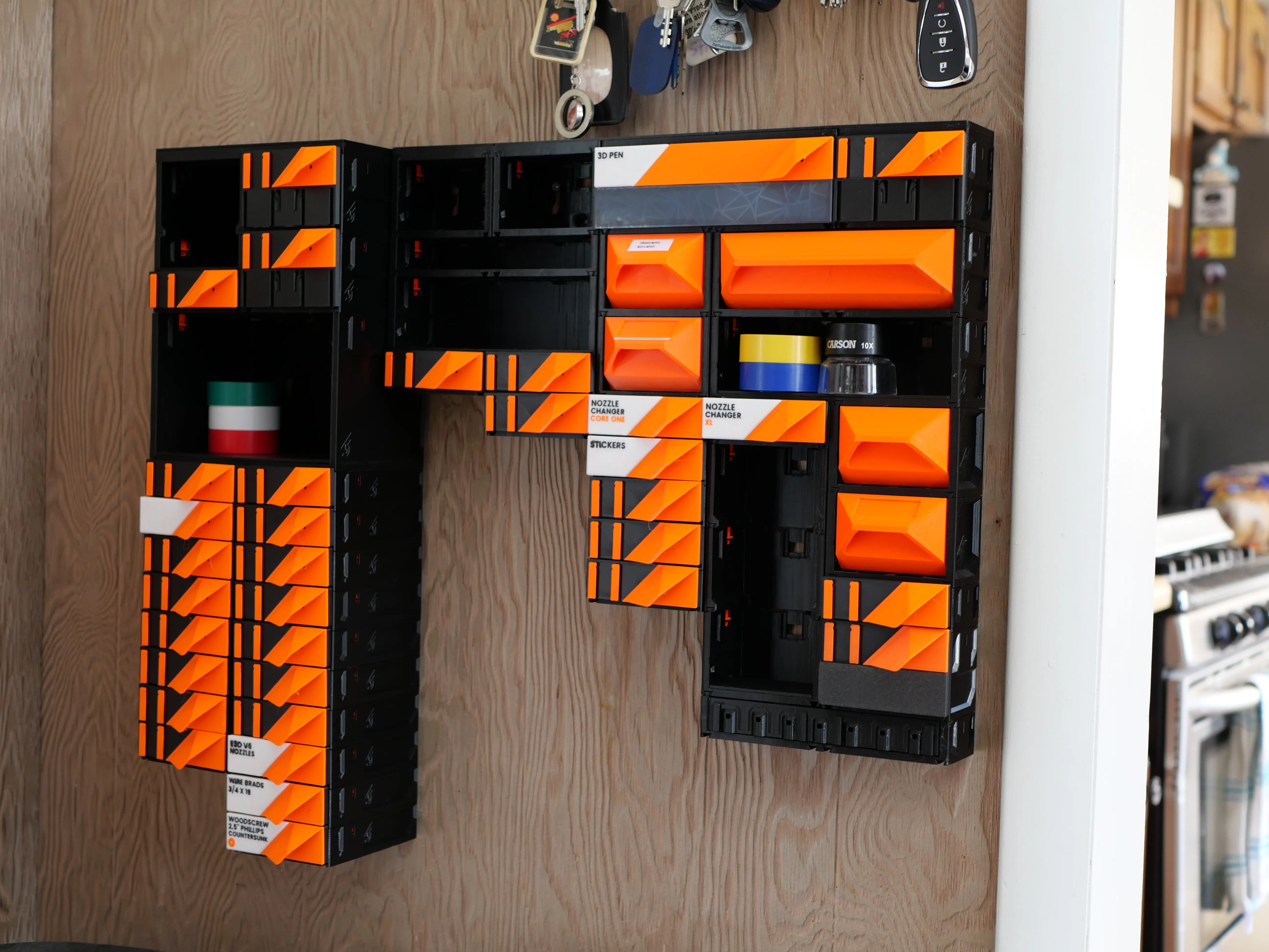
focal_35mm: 50
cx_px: 634
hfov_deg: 38.2
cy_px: 476
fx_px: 1833
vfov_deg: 29.1
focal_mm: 25
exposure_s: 1/4
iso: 400
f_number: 2.8
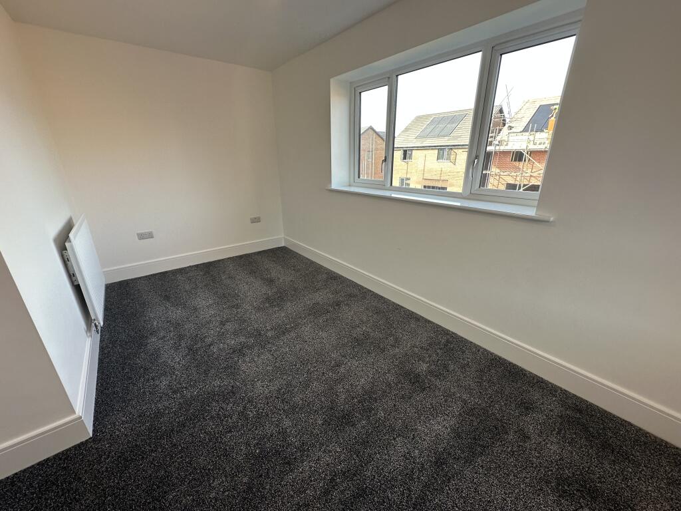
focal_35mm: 14
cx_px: 340
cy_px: 256
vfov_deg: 85.7
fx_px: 275
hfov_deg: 102.1
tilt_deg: -19.4
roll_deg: +0.7
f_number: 2.2
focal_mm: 2.22
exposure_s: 1/100
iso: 64
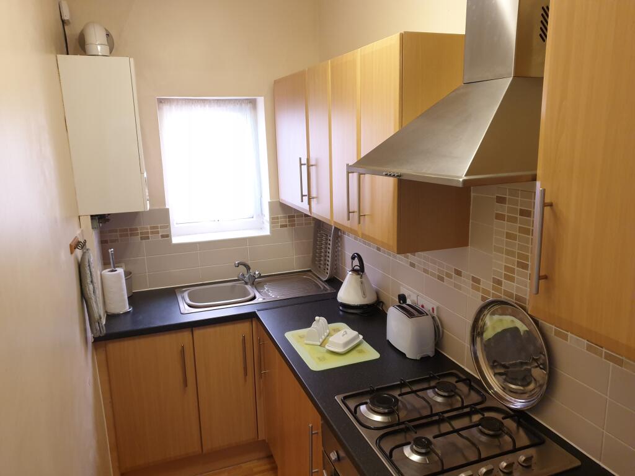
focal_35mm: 26
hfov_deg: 67.3
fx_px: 477
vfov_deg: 53.1
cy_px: 238
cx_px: 318
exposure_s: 1/50
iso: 320
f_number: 1.5
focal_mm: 4.3
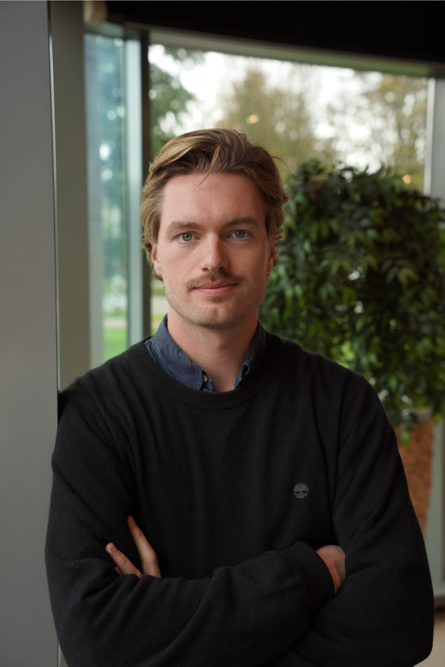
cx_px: 222
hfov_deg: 31.9
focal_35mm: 42
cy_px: 334
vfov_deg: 46.4
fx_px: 779
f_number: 3.5
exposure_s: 1/100
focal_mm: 42
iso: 320
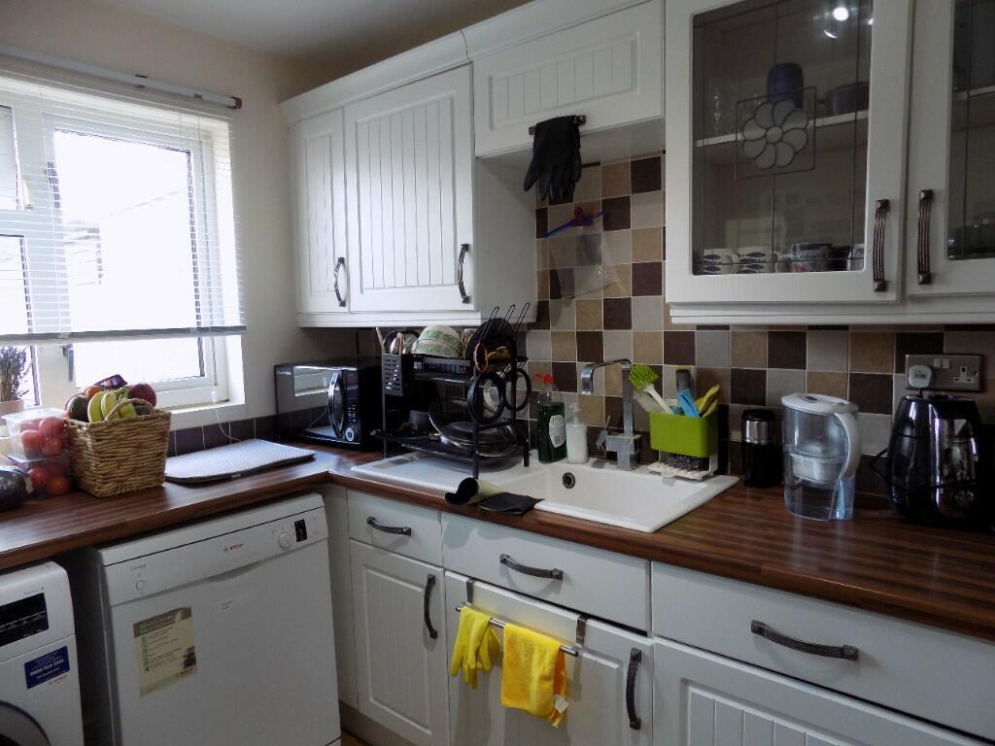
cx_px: 498
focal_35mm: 23
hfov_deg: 73.9
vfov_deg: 58.9
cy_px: 373
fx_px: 661
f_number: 3.1
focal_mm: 4
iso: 125
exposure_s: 1/30
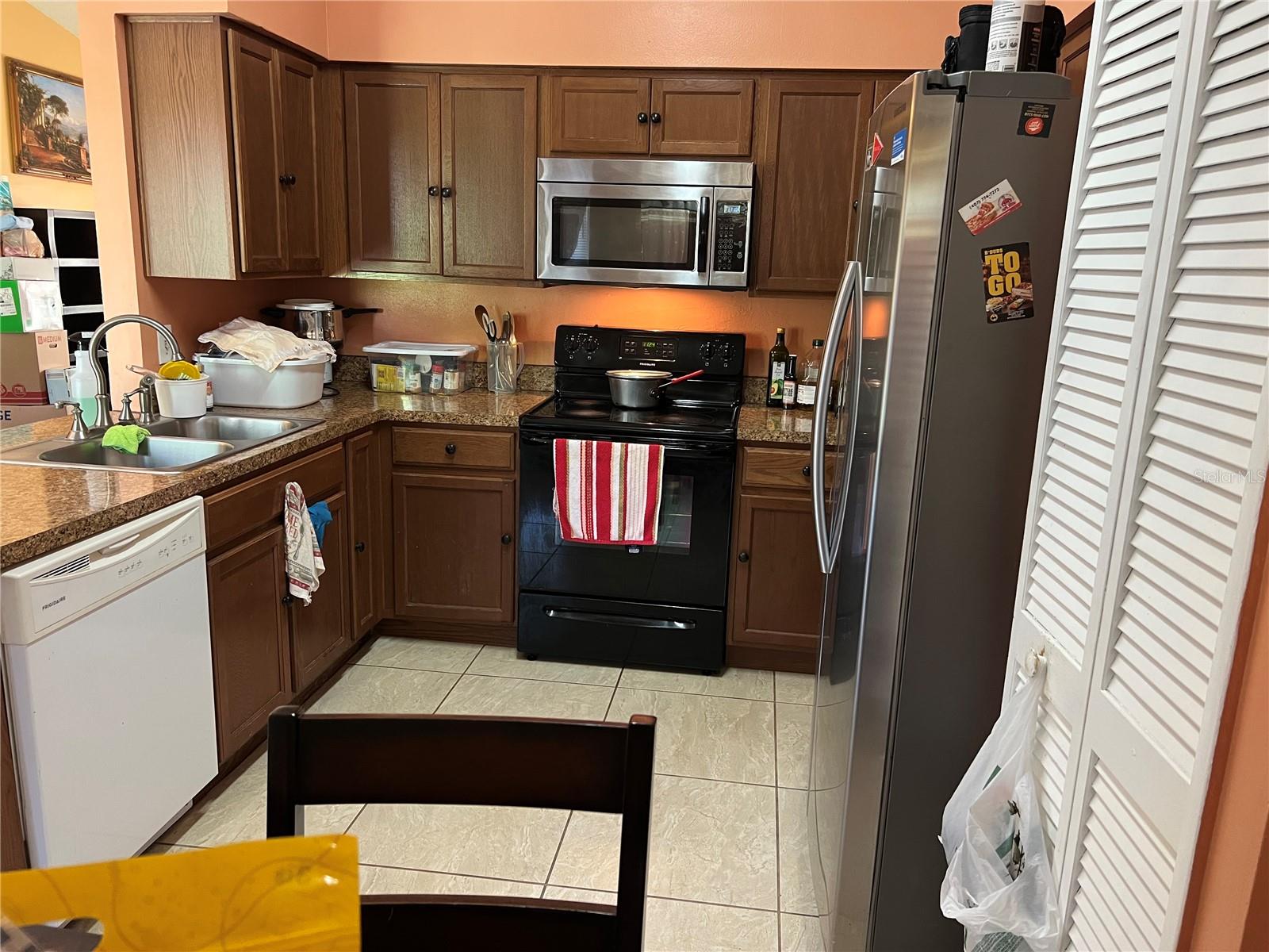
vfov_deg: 53.1
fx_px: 953
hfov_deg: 67.3
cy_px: 476
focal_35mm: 26
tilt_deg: -13.3
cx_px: 634
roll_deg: -1.7
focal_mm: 5.7
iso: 250
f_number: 1.5
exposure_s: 1/60
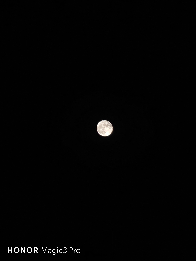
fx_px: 2038
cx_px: 98
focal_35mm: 270
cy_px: 130
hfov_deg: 5.5
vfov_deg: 7.3
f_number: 3.5
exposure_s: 1/16.7
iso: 100
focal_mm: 16.85
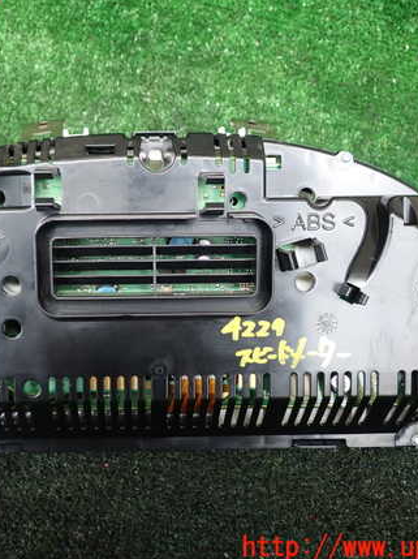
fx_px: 677
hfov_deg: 34.0
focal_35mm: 42
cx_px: 146
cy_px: 271
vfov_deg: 44.8
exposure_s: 1/60
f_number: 2.3
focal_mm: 5.4
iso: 125
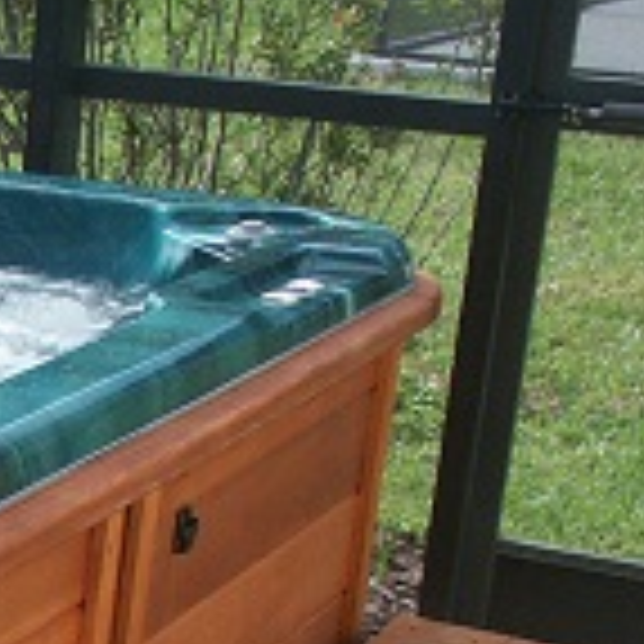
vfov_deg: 14.0
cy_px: 678
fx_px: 2568
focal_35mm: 122
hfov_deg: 12.8
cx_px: -549
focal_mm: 8.52
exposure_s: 1/125
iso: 100
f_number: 4.5
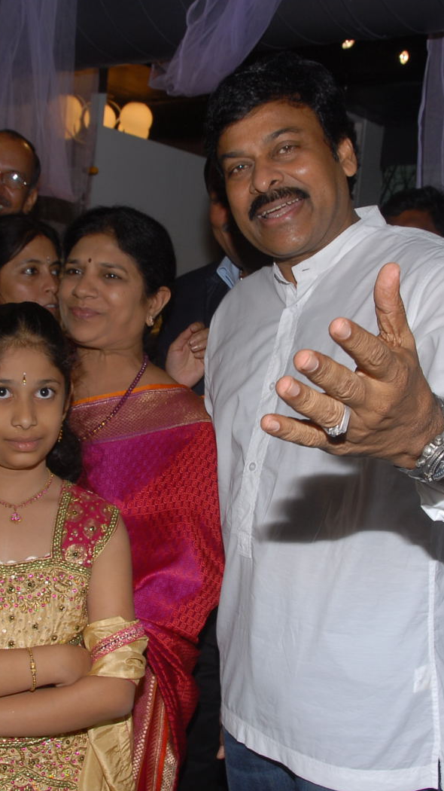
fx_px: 1005
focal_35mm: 48
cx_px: 183
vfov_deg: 42.9
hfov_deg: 24.9
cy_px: 395
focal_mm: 20
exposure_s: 1/125
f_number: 8
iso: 200
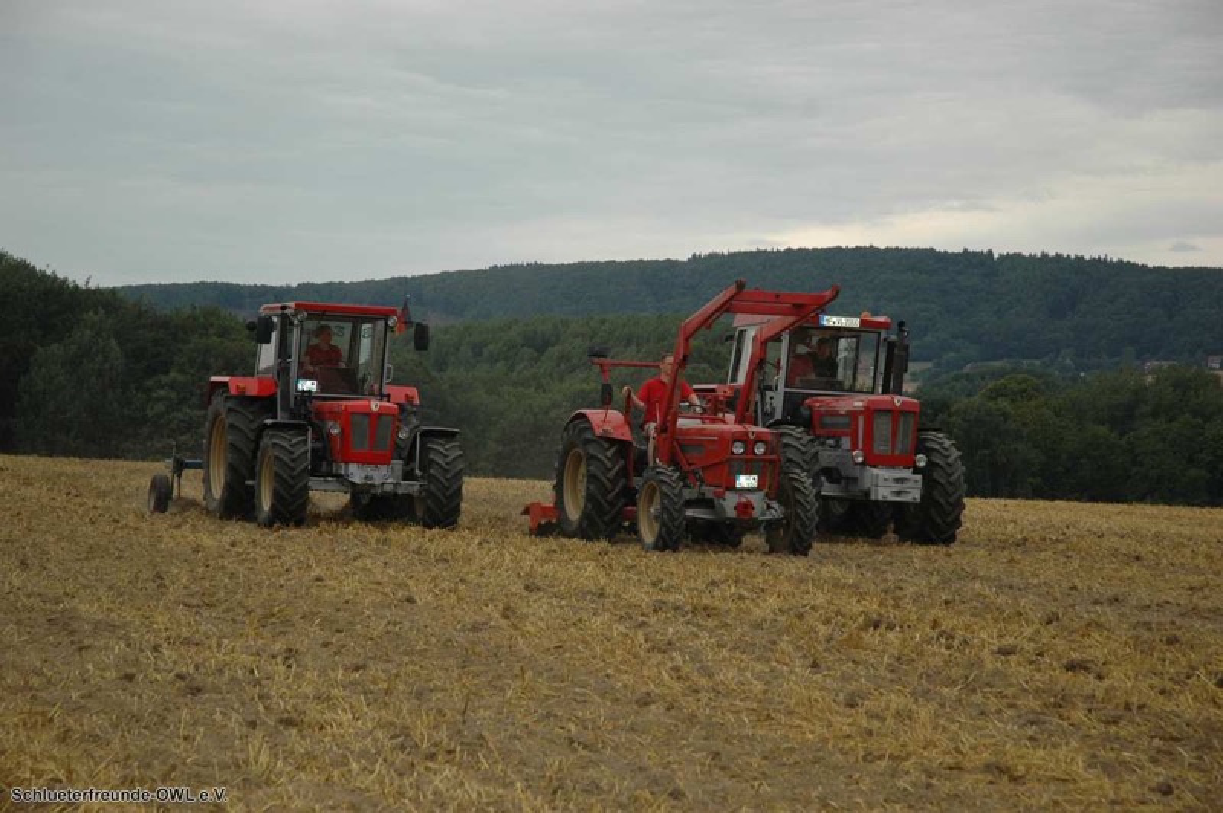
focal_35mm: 93
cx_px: 612
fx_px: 3157
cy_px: 406
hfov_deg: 21.9
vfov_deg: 14.7
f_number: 4.5
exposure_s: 1/500
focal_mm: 62
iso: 400
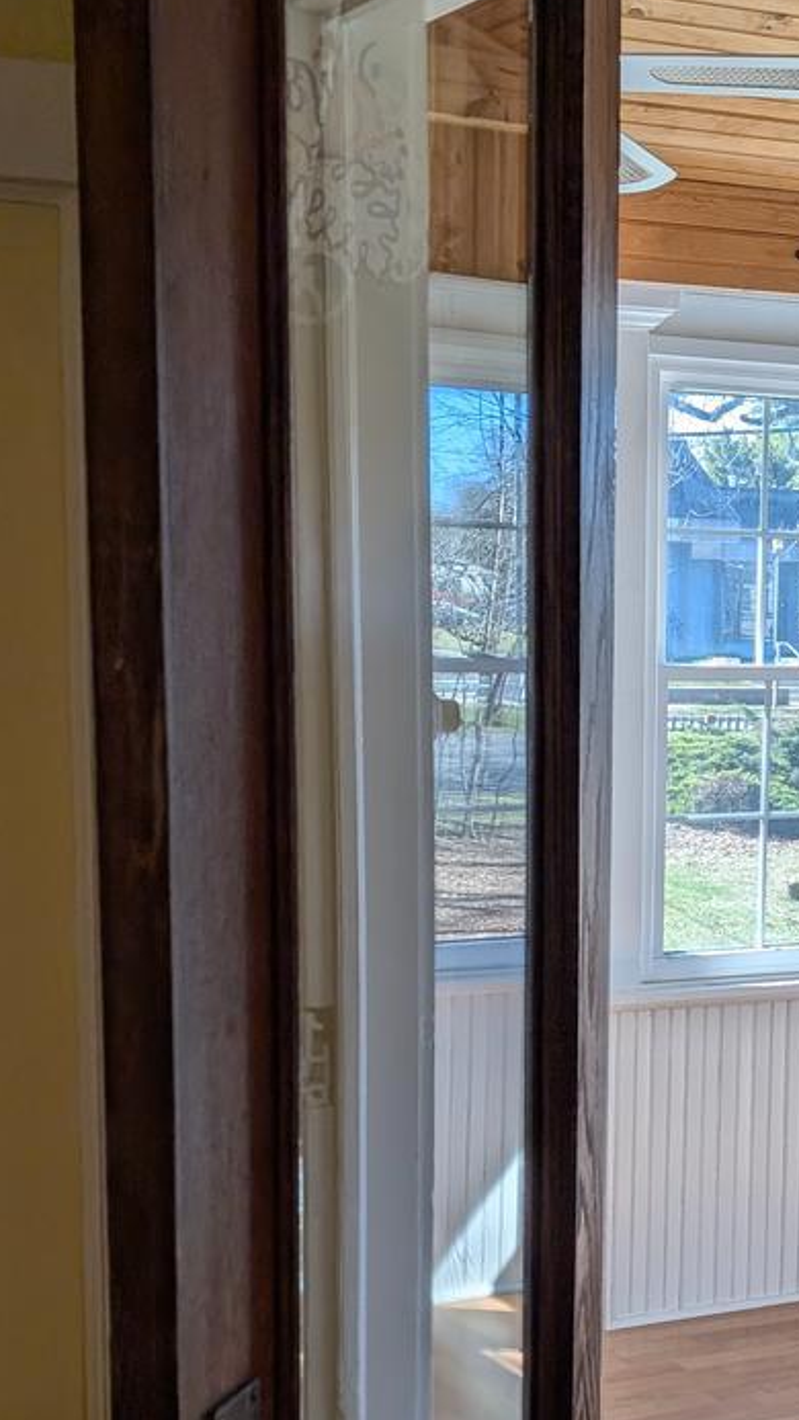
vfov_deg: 35.6
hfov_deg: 20.4
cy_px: 951
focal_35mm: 58
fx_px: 2184
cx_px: 684
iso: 23
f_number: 1.68
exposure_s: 1/123
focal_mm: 6.9
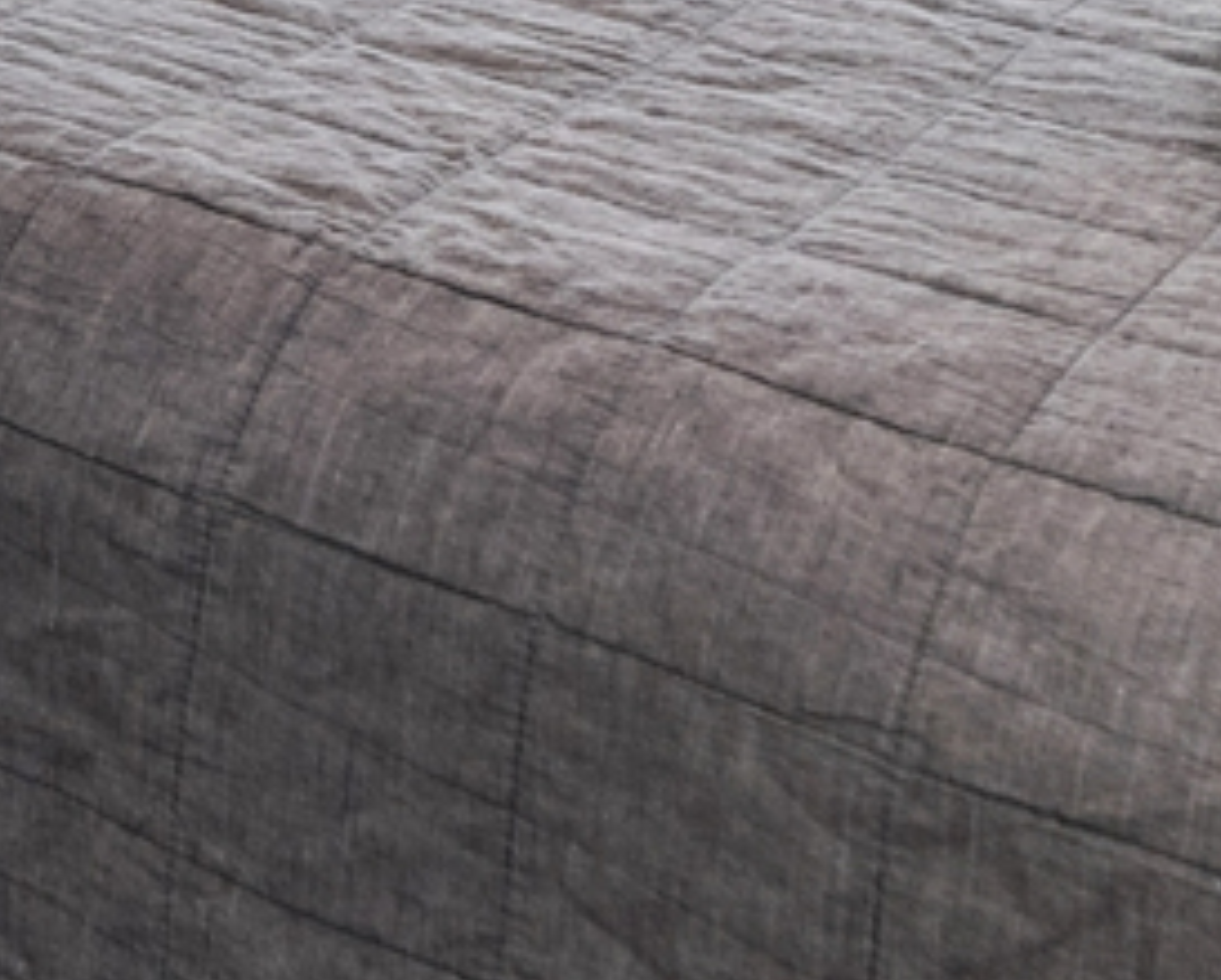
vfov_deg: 14.5
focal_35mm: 89
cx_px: -729
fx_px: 3220
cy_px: -953
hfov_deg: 18.4
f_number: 8
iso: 400
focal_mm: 16
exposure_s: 1/100
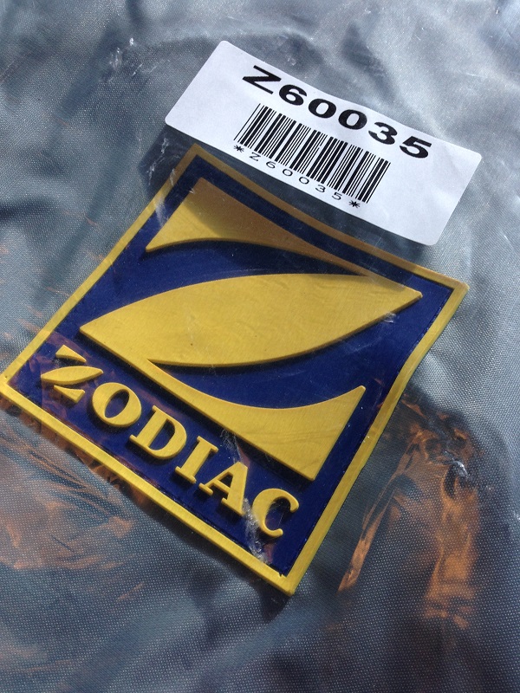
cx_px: 260
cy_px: 346
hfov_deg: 42.9
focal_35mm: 33
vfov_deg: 55.4
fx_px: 661
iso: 50
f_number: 2.4
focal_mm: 4.12
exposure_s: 1/135
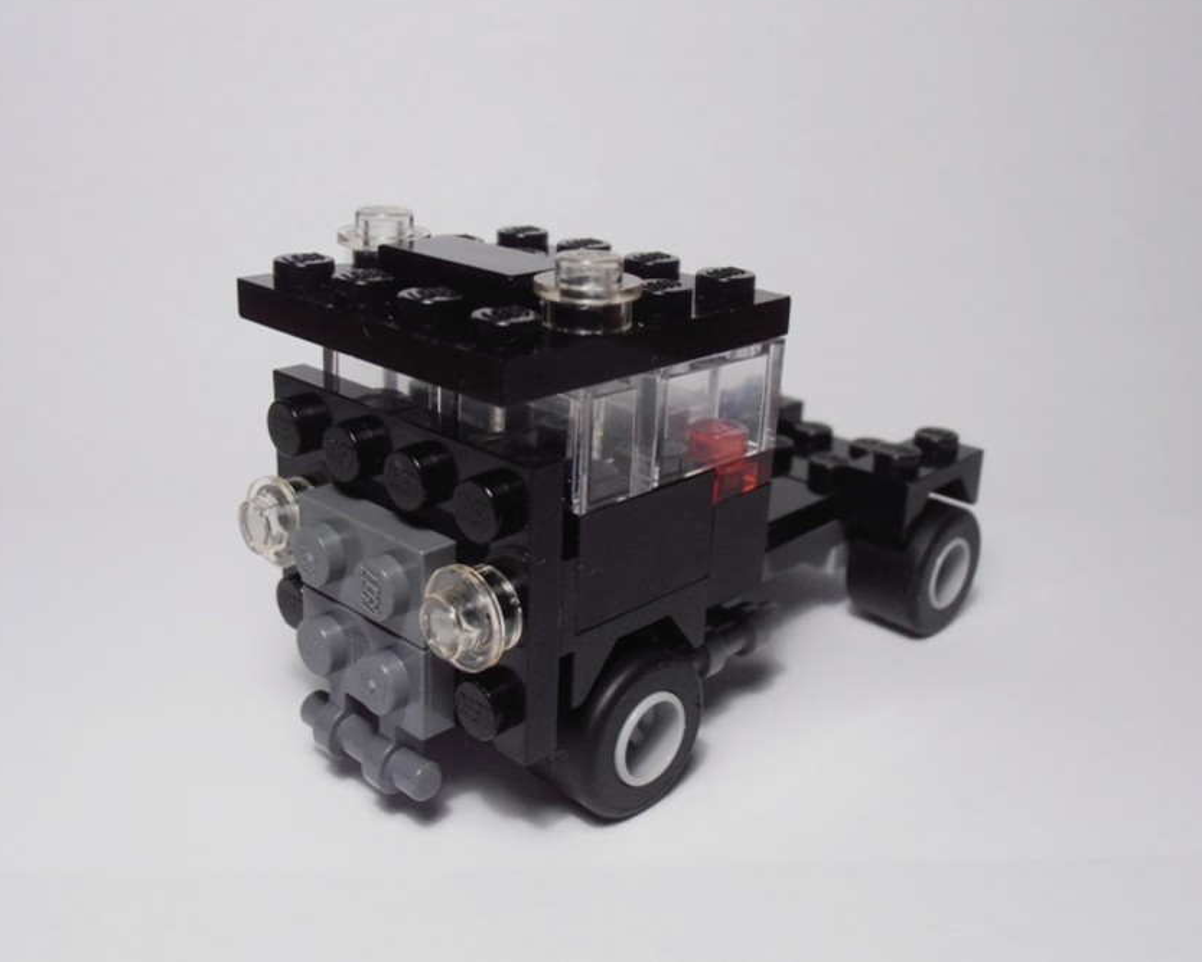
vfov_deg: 38.2
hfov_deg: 46.8
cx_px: 595
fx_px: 1388
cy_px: 477
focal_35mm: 39
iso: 80
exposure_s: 1/50
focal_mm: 6.61
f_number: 3.9
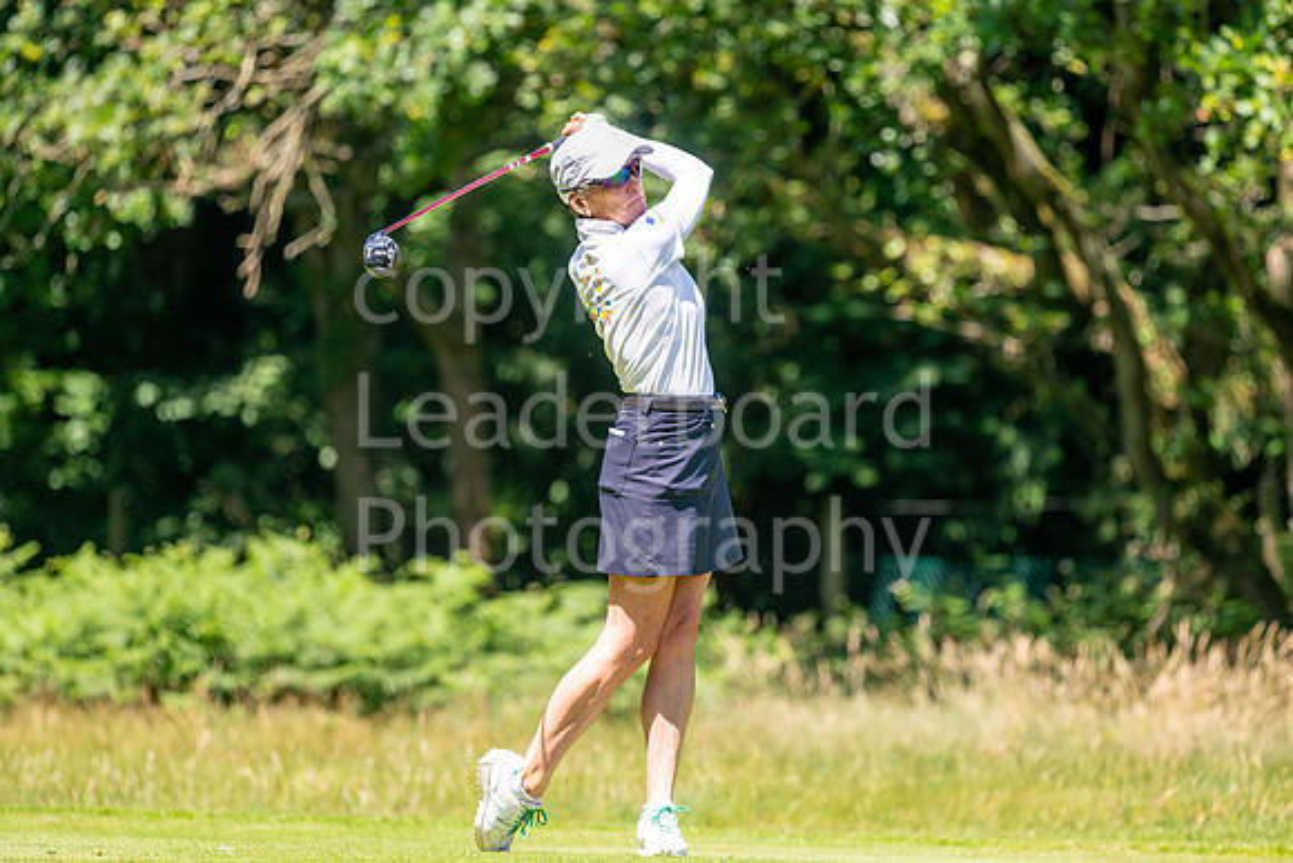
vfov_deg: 4.6
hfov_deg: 6.9
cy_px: 432
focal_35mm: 300
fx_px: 10777
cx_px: 646
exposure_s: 1/1000
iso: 320
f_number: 5
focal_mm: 300
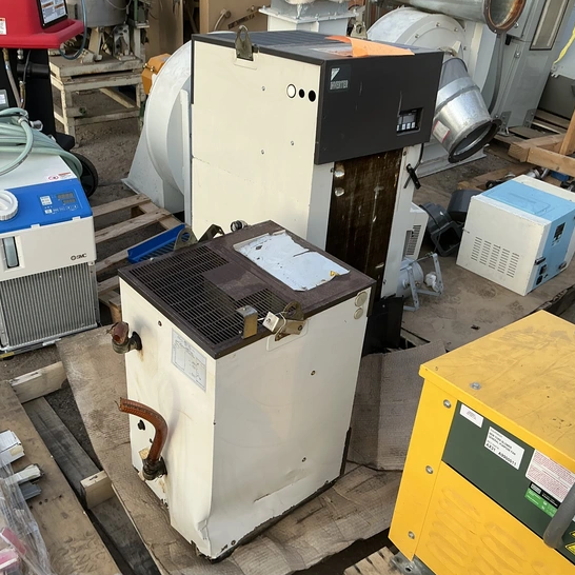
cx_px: 243
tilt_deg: -34.5
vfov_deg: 48.5
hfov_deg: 48.3
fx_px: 639
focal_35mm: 34
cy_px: 288
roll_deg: -2.5
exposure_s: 1/155
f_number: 1.8
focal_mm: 3
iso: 20
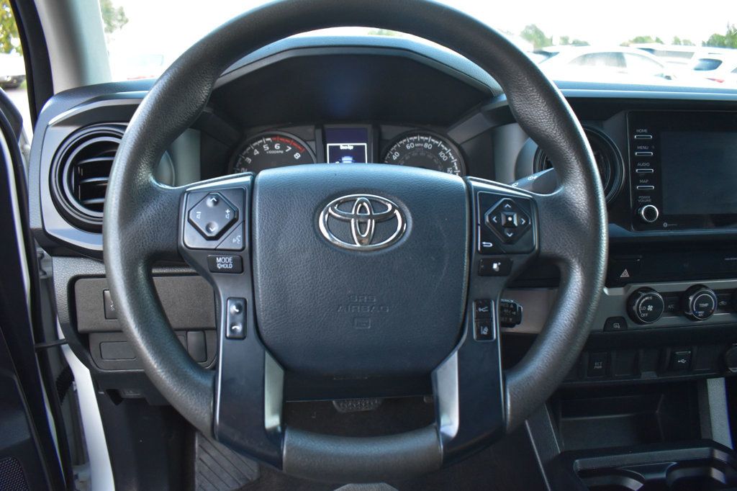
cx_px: 368
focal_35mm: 27
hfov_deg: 67.4
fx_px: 553
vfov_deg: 47.9
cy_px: 246
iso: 1600
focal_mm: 18
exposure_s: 1/15
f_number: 4.5
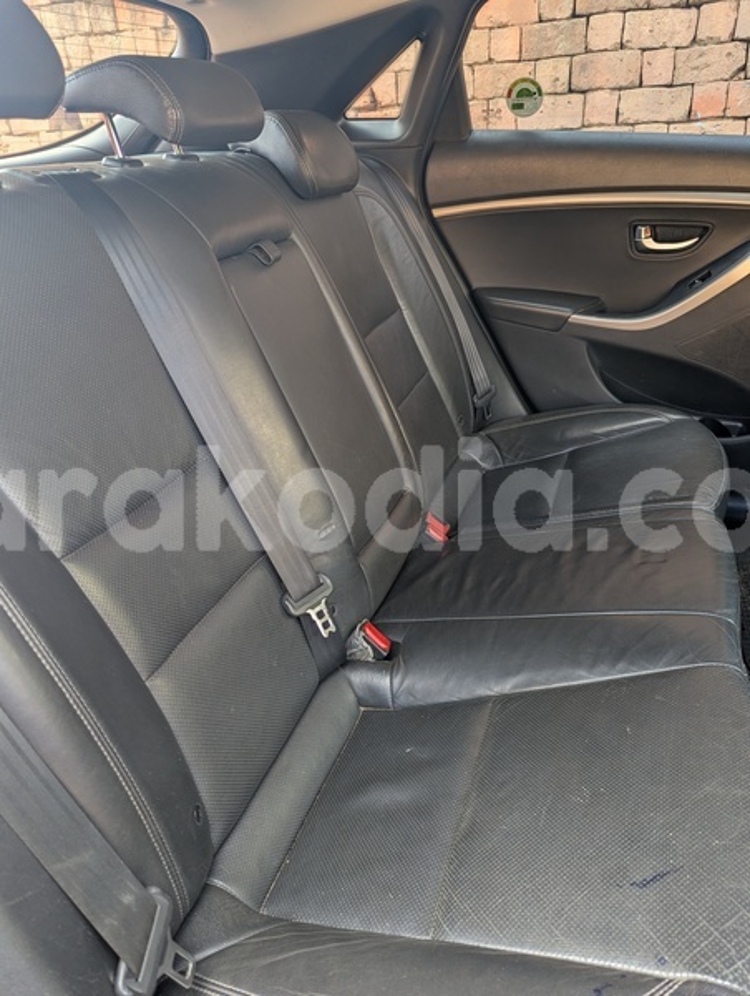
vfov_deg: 71.5
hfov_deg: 57.0
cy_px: 498
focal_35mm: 24
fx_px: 691
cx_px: 375
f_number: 1.85
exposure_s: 1/29.5
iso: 44
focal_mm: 6.81
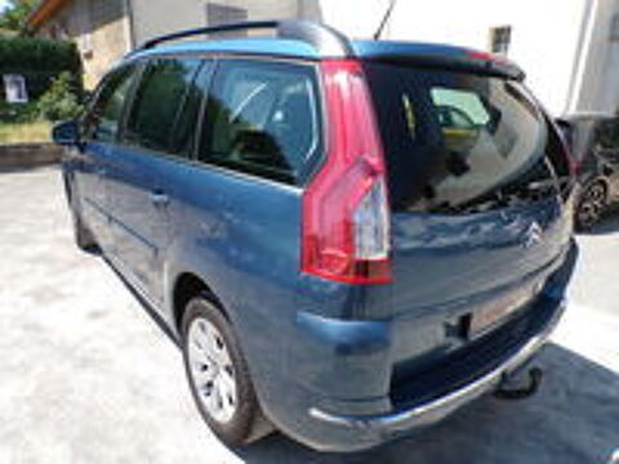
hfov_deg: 71.6
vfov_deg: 56.8
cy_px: 232
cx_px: 310
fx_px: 429
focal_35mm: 24
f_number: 4.4
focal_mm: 4.3
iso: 100
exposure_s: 1/340
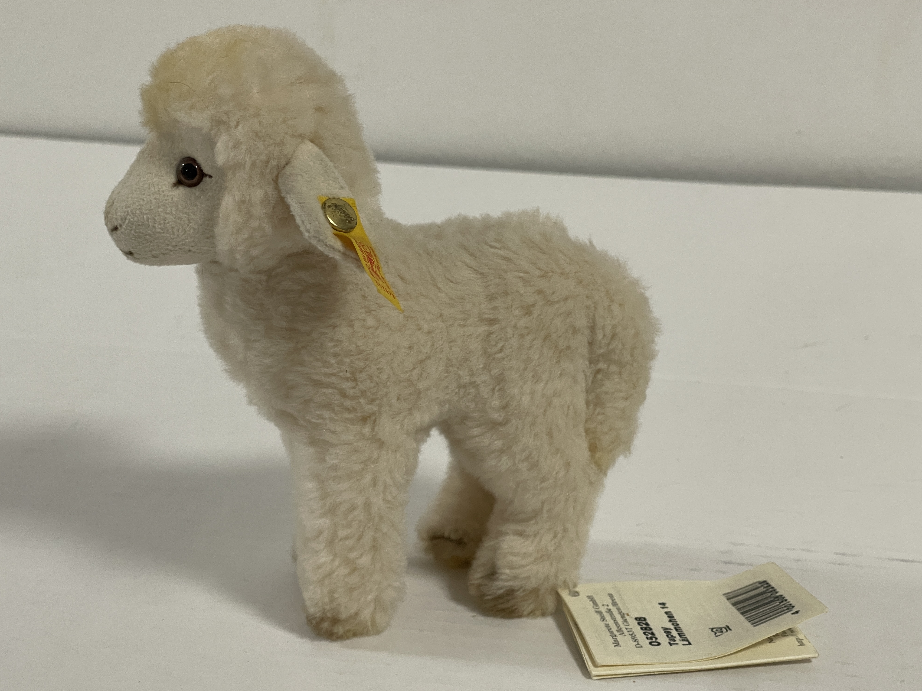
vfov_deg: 22.6
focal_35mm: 65
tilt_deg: -18.7
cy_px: 348
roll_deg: -1.9
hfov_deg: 29.8
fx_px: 1731
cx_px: 454
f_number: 2.2
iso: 125
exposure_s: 1/50
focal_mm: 7.5
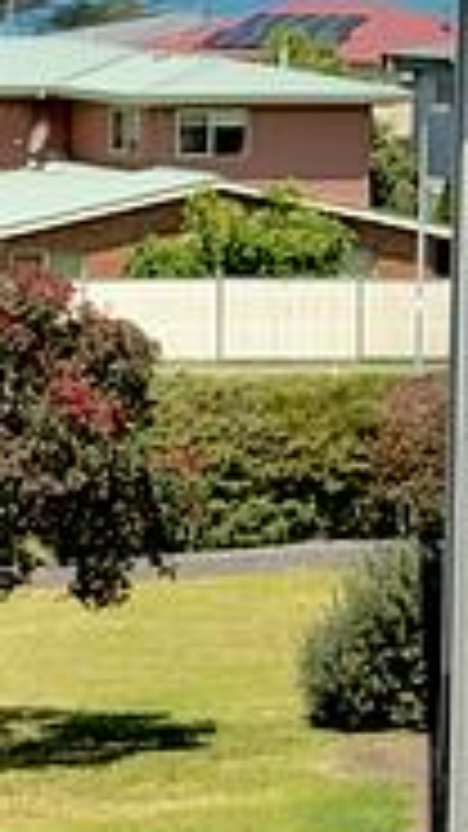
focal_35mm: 176
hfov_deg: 6.4
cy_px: 286
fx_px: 3885
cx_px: -837
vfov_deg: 12.2
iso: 64
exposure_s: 1/4329
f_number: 1.78
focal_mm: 6.76
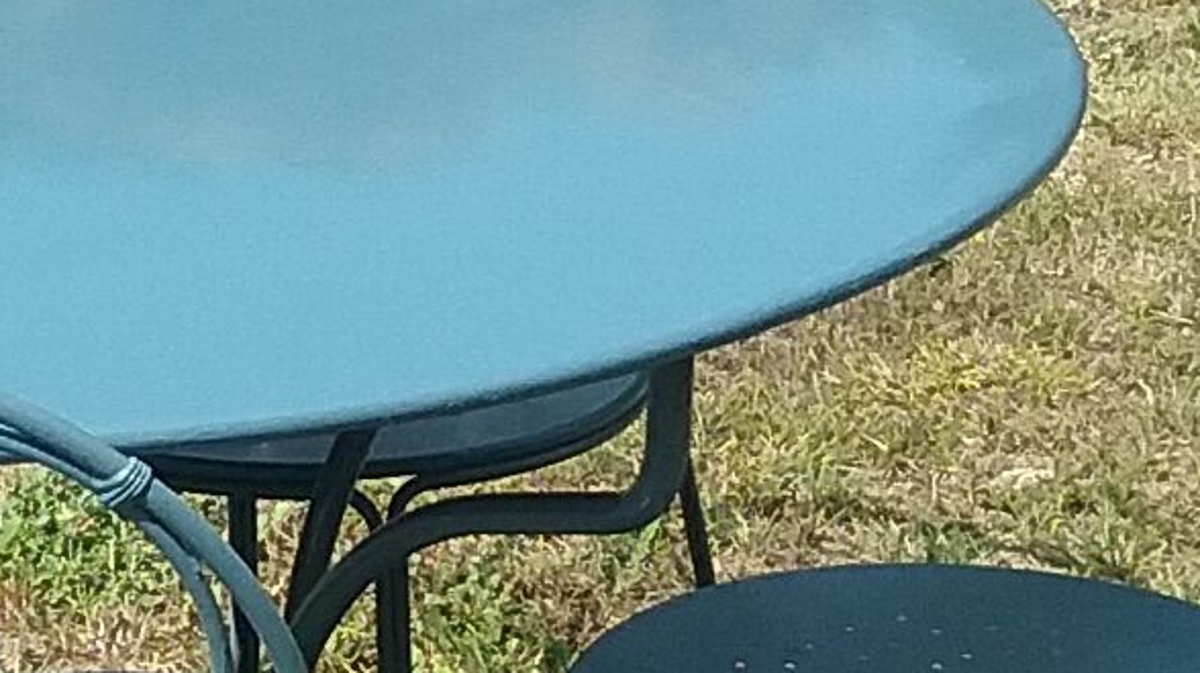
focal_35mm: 149
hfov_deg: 14.3
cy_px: 224
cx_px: 137
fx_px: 4738
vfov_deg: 8.1
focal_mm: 3.3
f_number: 2.2
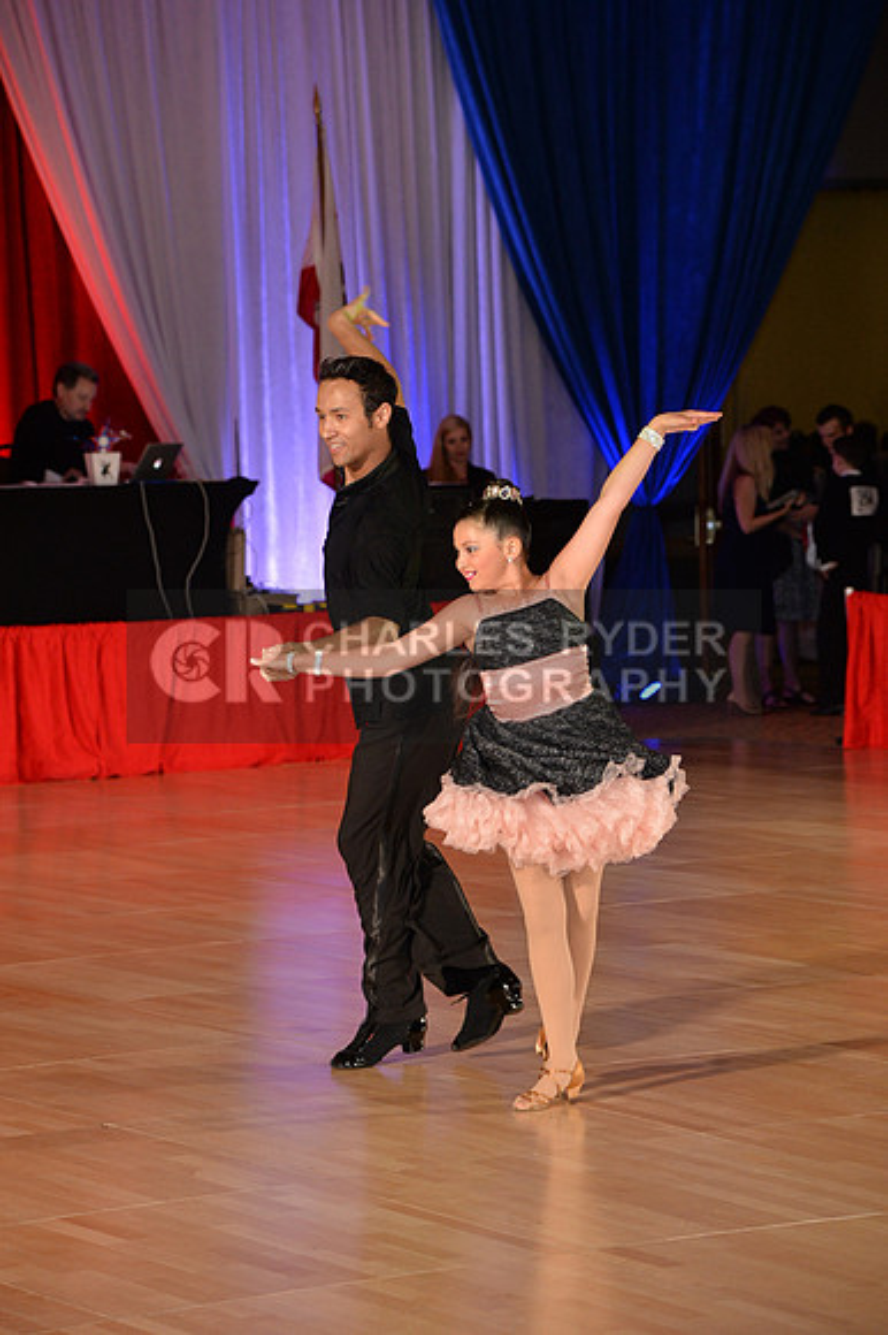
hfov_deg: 11.4
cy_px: 668
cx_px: 444
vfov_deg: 17.1
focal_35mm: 120
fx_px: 4445
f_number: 5
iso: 1600
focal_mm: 120
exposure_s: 1/200
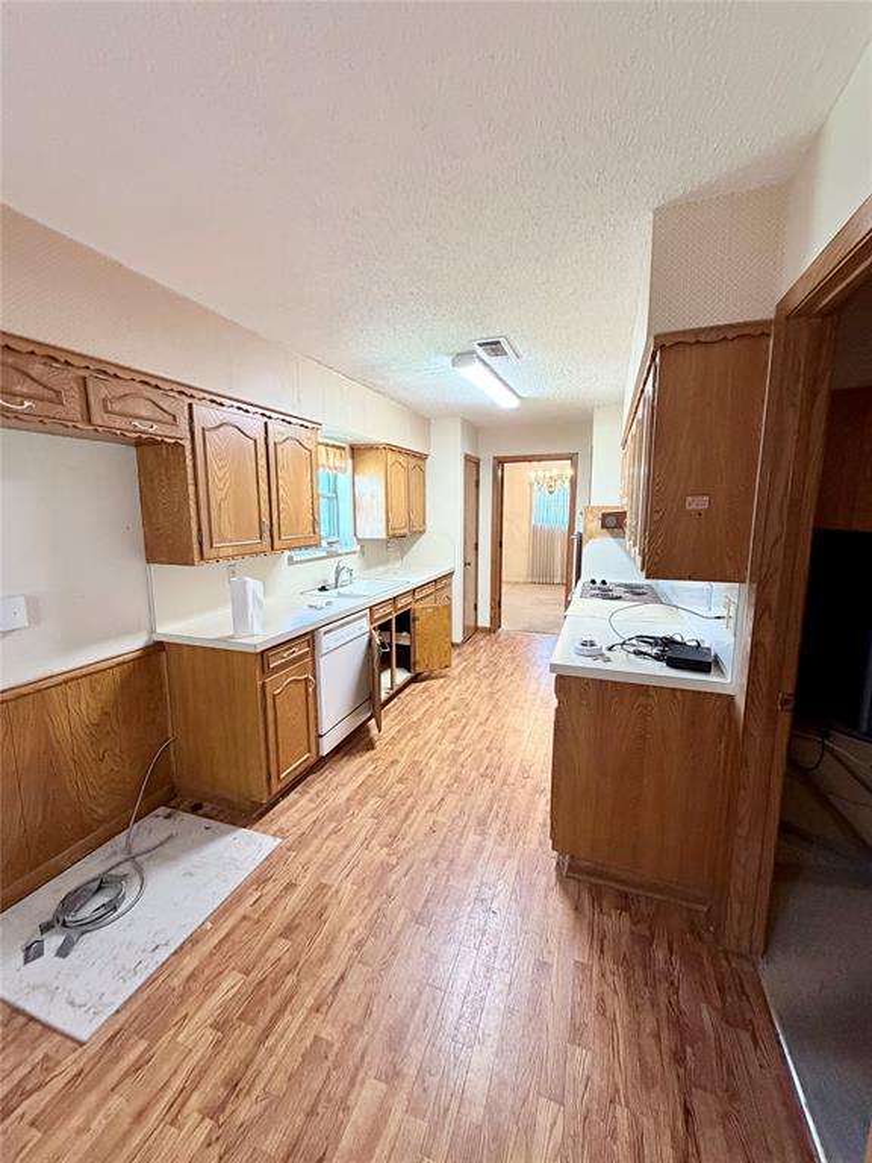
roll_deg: +0.7
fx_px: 470
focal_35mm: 14
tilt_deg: -7.9
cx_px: 436
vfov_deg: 102.1
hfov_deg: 85.7
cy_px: 582
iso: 320
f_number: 2.2
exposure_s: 1/60
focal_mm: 2.22
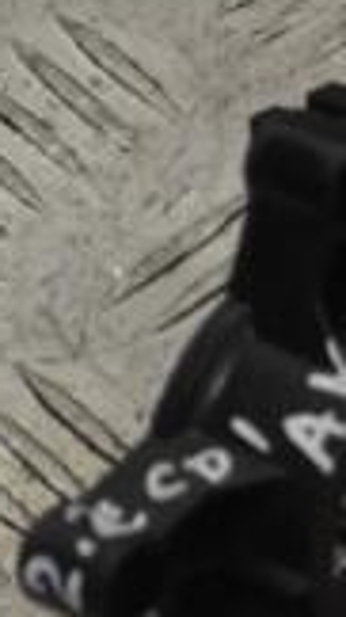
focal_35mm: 321
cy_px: 343
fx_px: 5240
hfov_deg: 3.7
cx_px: 1030
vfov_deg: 6.7
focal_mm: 55
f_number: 5.6
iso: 125
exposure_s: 1/30
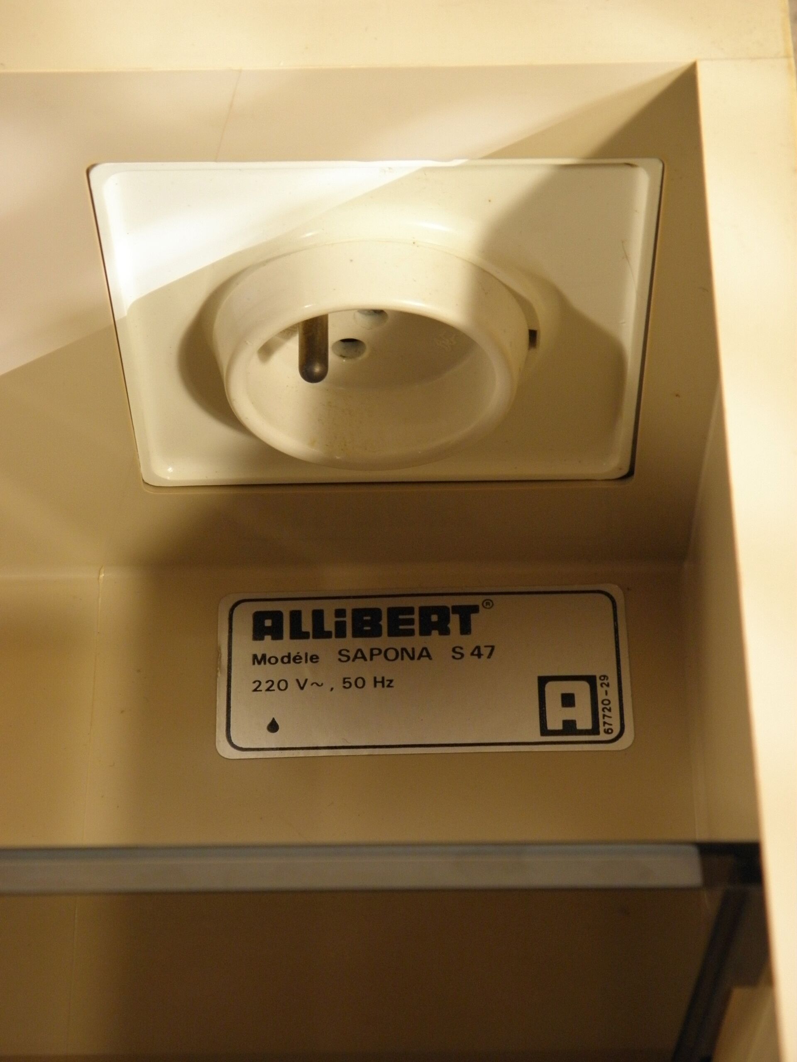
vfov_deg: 24.4
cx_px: 398
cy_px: 531
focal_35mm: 80
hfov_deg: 18.4
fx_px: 2456
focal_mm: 14.3
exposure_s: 1/20
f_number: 4.4
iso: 200
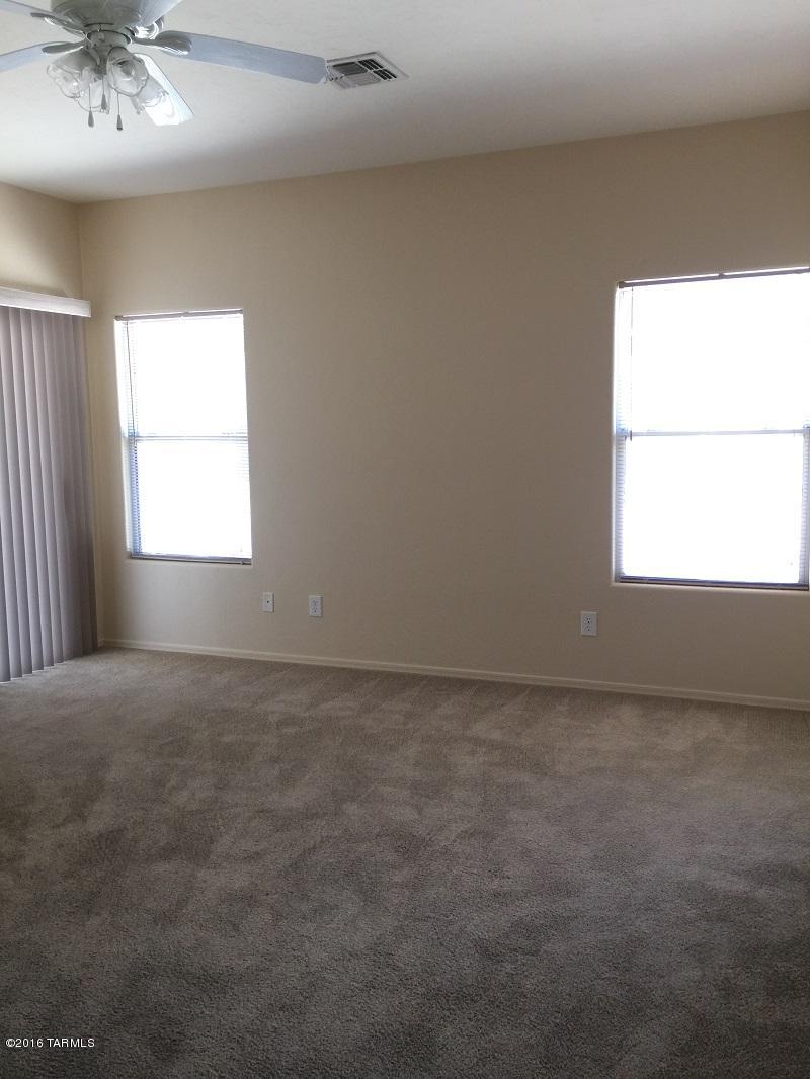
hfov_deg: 48.2
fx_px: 904
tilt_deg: -6.5
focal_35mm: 29
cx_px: 405
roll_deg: +0.7
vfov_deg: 61.6
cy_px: 540
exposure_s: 1/30
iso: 50
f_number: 2.2
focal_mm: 4.15
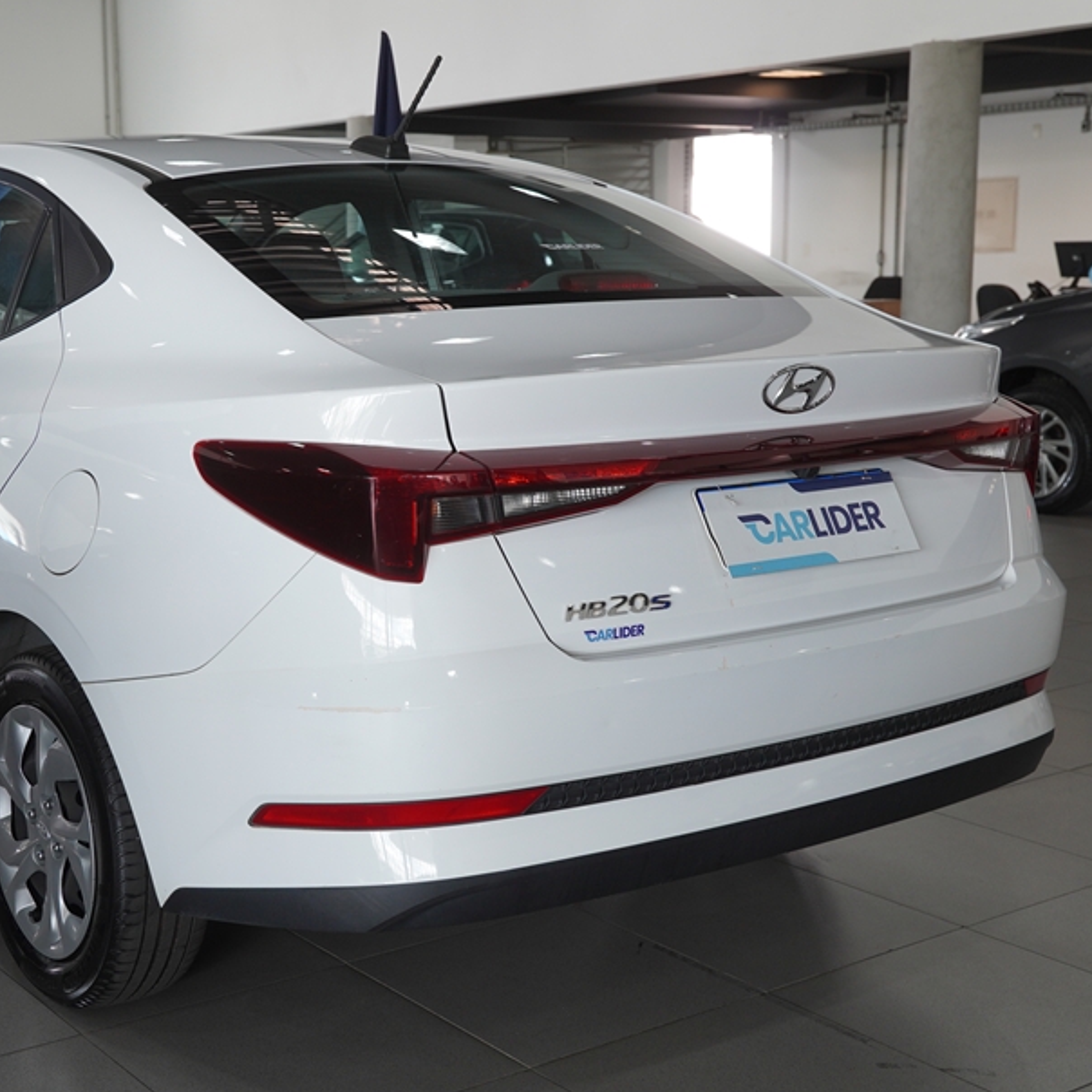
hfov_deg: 33.9
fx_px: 1775
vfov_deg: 34.2
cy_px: 558
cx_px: 365
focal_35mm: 50
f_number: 3.5
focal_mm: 23
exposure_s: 1/60
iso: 200
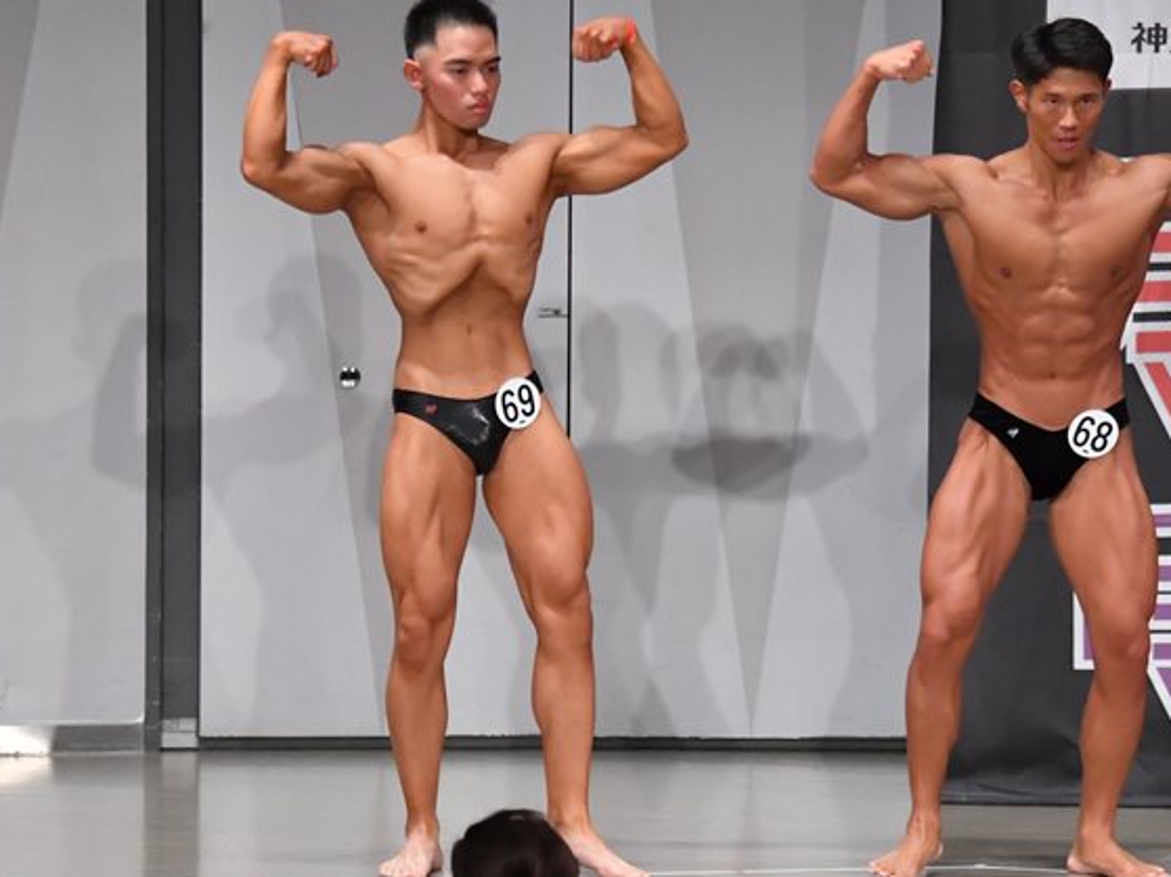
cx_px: 546
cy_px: 473
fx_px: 9098
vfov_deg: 5.5
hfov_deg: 7.4
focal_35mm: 269
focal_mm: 135
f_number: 5.6
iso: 6400
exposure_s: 1/400
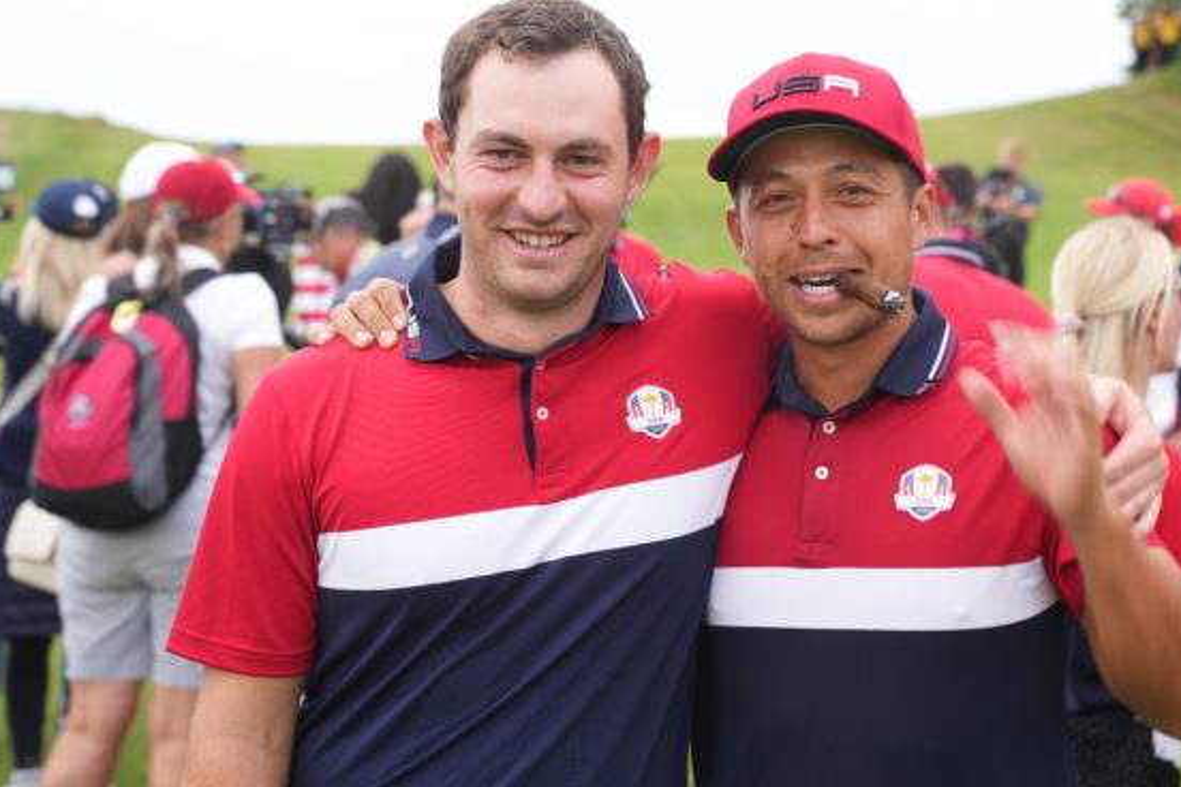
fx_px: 2362
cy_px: 346
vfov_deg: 18.9
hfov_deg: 27.9
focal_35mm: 72
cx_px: 785
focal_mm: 53
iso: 200
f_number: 4
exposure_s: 1/80
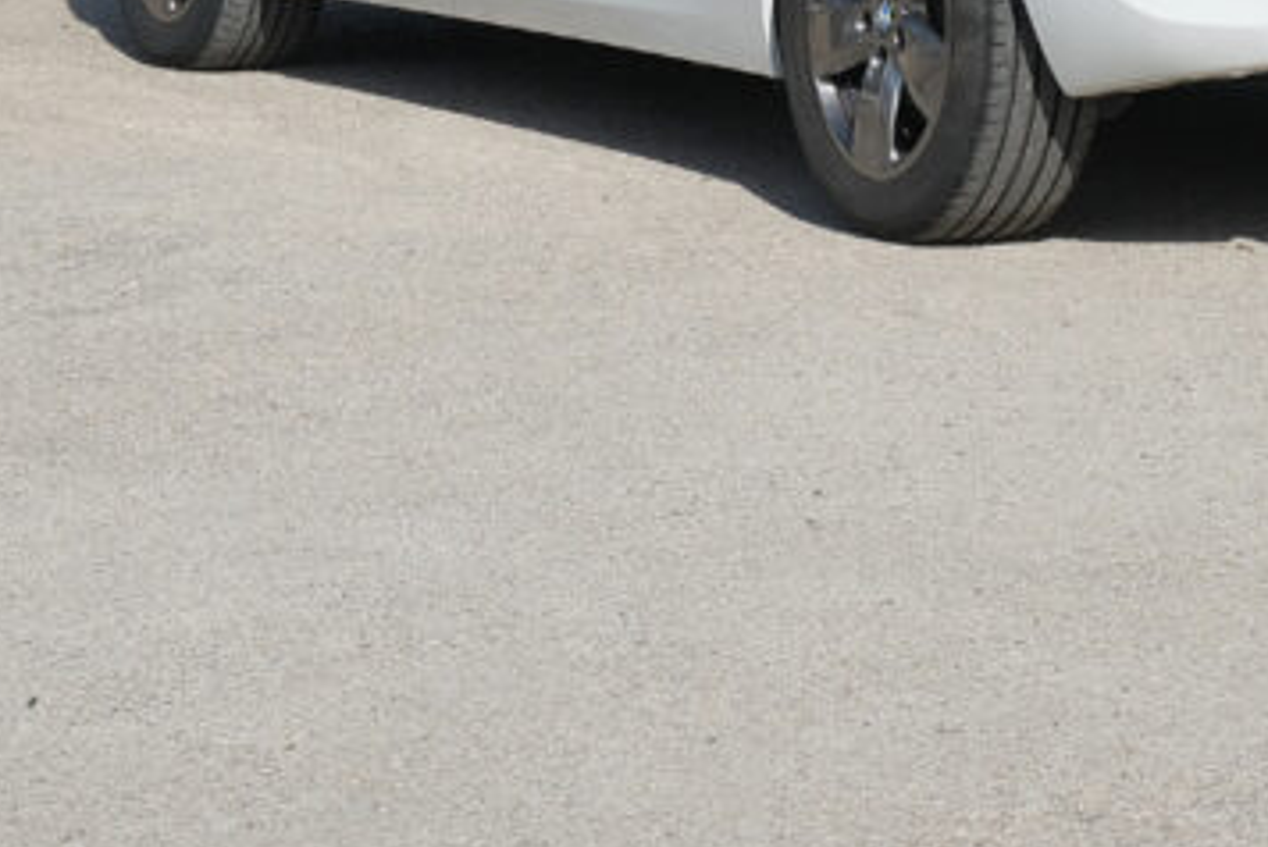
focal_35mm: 181
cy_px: -336
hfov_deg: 11.3
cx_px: 1111
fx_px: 6380
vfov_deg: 7.5
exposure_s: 1/320
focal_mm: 42
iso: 160
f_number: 9
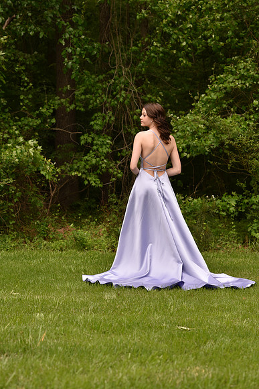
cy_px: 194
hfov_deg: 16.1
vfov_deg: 23.9
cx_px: 130
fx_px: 917
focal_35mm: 85
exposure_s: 1/320
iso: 200
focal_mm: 85
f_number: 6.3
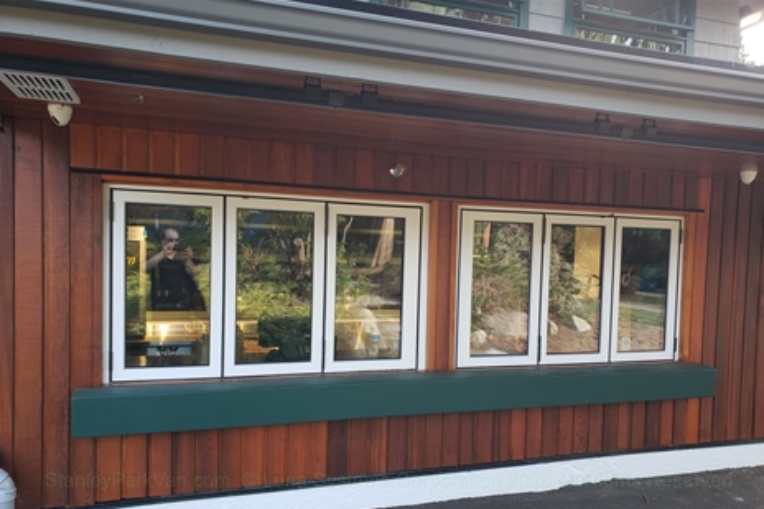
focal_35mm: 28
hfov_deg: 65.5
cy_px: 295
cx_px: 390
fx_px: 594
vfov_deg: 46.2
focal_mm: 4.3
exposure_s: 1/60
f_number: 2.4
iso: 80
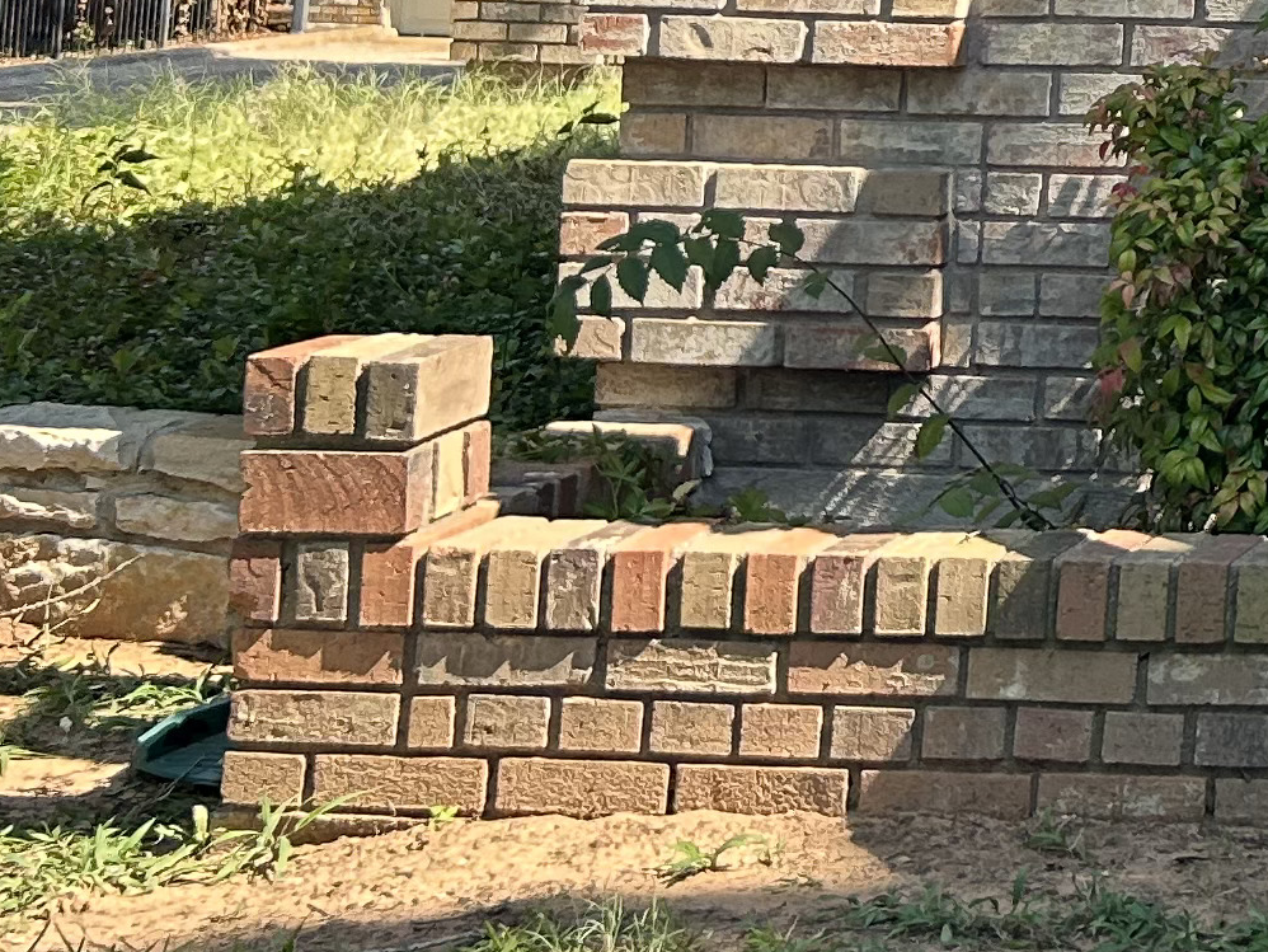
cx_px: 2260
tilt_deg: +5.1
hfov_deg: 16.0
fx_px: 3847
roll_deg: -0.1
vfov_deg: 13.3
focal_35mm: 105
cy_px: -464
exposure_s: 1/581
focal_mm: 5.7
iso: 50
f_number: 1.5
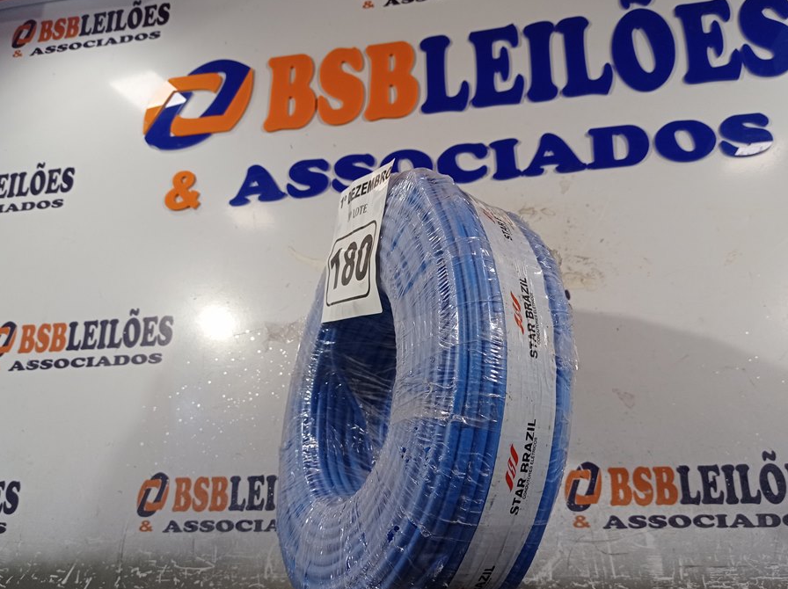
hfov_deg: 56.8
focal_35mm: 32
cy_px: 334
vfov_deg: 44.0
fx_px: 728
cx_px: 422
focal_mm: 4.7
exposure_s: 1/120
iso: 106
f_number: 1.79
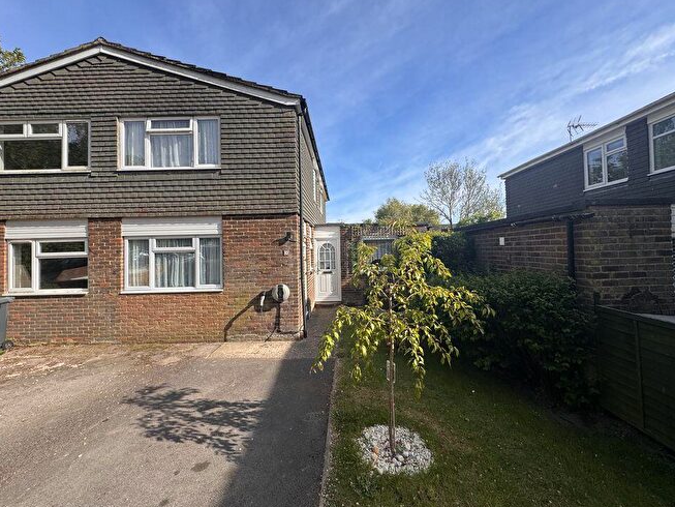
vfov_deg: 81.7
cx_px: 343
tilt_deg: +1.4
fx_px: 293
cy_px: 245
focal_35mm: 15
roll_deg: +1.1
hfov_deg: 98.2
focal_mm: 2.22
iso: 50
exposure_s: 1/1110
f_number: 2.2
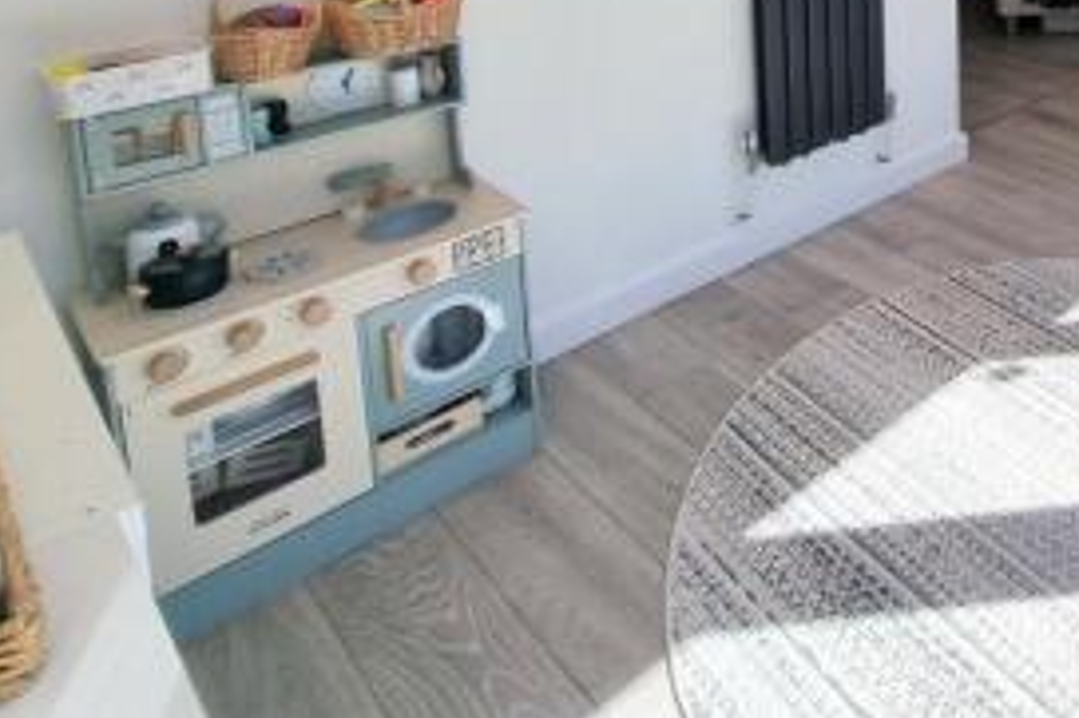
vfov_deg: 35.3
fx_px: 869
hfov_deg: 52.2
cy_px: -145
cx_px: 1053
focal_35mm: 29
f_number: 2.2
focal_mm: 2.2
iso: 50
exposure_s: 1/840
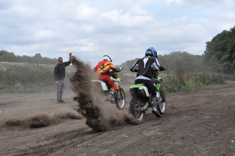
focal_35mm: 51
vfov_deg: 26.4
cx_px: 118
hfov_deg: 38.9
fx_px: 332
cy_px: 78
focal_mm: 34
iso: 640
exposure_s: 1/2500
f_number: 5.6
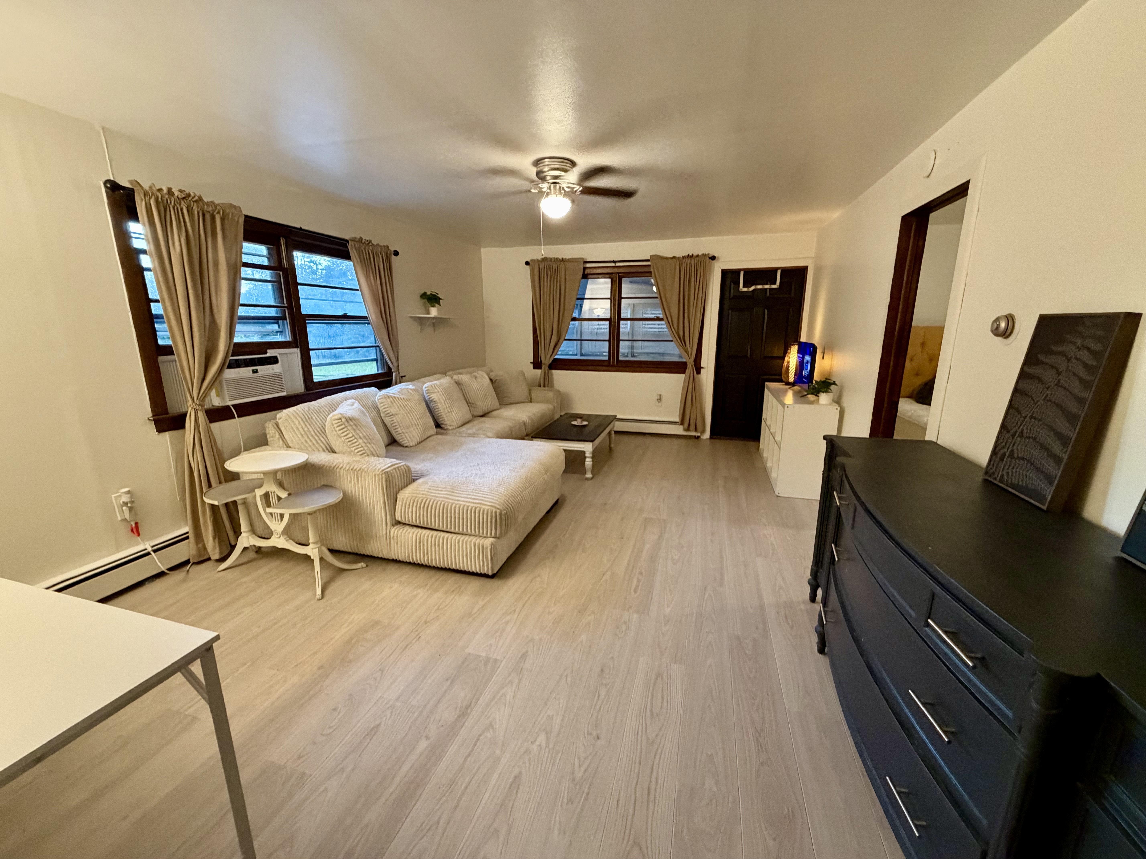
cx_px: 573
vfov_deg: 85.7
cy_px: 430
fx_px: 463
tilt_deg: -12.8
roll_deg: +0.2
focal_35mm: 14
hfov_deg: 102.1
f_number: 2.2
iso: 500
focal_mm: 2.22
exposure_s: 1/60
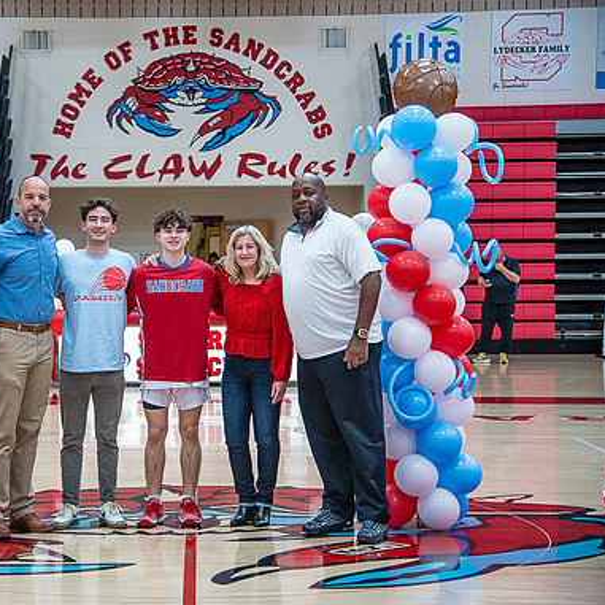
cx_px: 181
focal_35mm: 84
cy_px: 303
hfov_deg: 20.5
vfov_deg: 20.6
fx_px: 1661
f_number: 4
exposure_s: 1/320
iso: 2000
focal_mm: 65
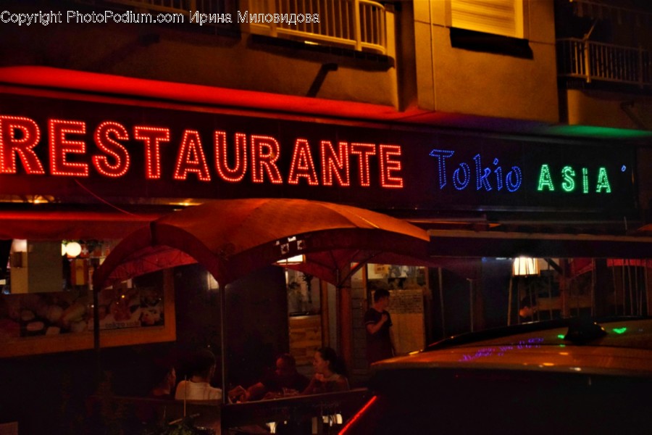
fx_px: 1032
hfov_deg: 35.1
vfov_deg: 23.8
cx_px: 326
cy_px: 218
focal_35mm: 57
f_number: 4.2
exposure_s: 1/125
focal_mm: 38
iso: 3200
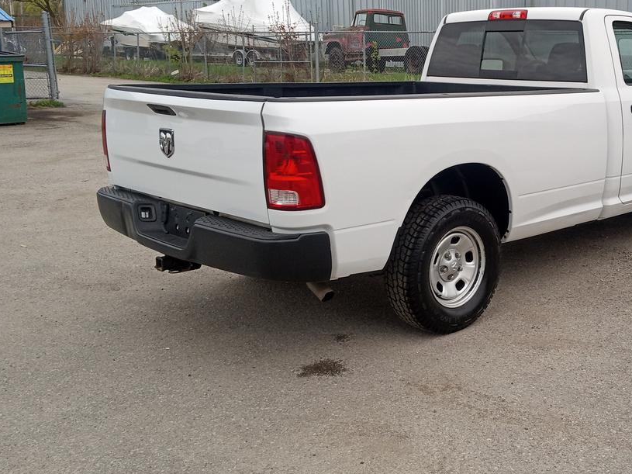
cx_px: 468
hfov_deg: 41.8
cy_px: 185
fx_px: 803
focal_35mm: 44
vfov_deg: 32.7
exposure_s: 1/192
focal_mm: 3.71
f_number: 2.2
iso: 101
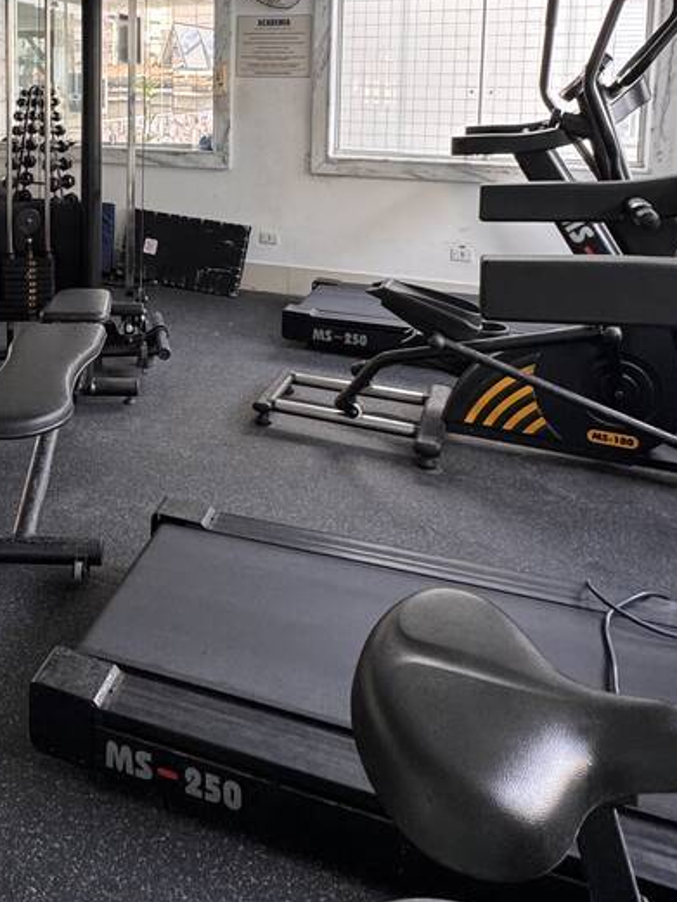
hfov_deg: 46.7
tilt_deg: -4.5
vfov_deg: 56.5
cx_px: 180
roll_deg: +0.9
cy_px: 163
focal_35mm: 29
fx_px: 756
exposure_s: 1/99
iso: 200
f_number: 2.2
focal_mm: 2.22
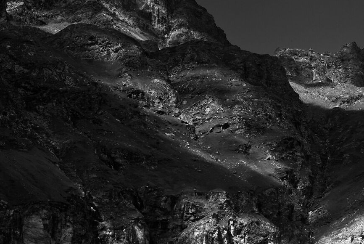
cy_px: 215
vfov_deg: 10.3
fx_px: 1347
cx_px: 433
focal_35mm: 133
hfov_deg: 14.9
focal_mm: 48
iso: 100
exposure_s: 1/500
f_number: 9
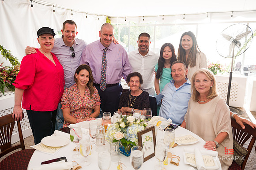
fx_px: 199
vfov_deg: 46.4
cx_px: 128
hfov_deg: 65.5
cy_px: 85
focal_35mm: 28
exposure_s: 1/250
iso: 200
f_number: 4.5
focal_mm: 28
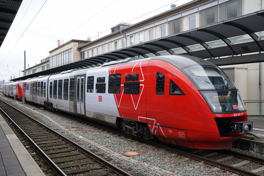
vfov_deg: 37.9
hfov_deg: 54.4
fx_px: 257
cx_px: 132
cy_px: 88
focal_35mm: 35
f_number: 2.8
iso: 100
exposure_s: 1/125
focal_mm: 35
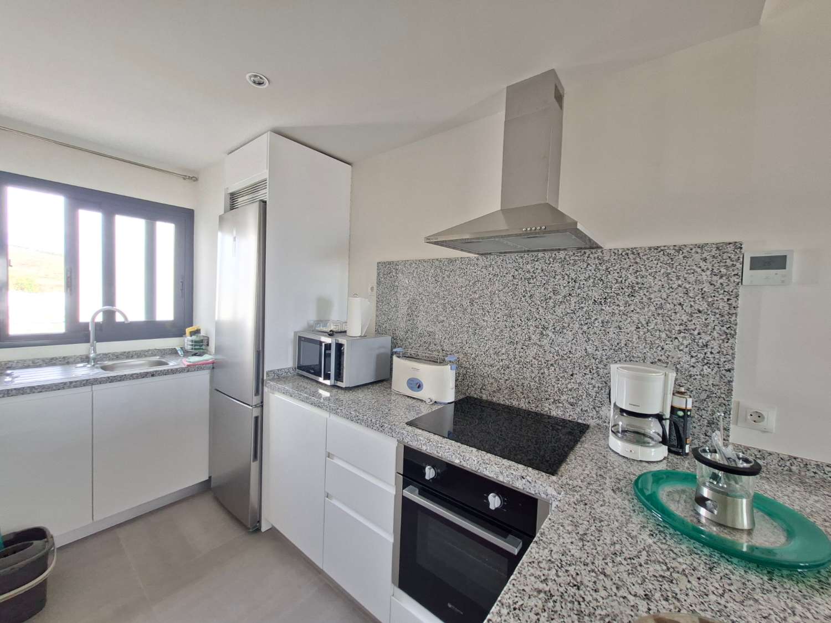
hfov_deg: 106.2
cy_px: 312
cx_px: 416
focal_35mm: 13
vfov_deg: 89.9
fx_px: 312
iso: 160
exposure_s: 1/40
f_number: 2.2
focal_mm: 1.74
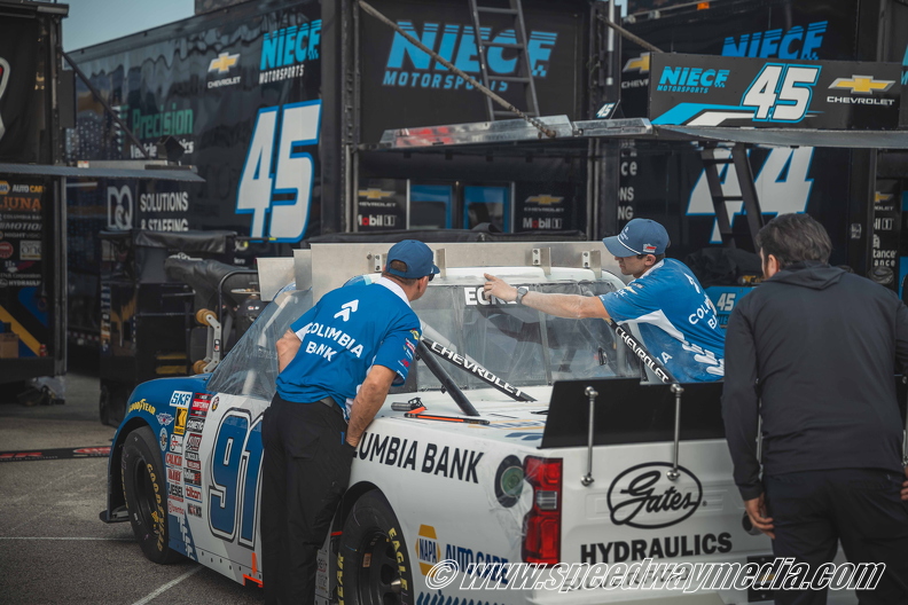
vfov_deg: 19.5
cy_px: 302
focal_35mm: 70
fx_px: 1765
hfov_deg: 28.8
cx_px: 454
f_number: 2.8
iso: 100
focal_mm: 70
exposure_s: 1/640
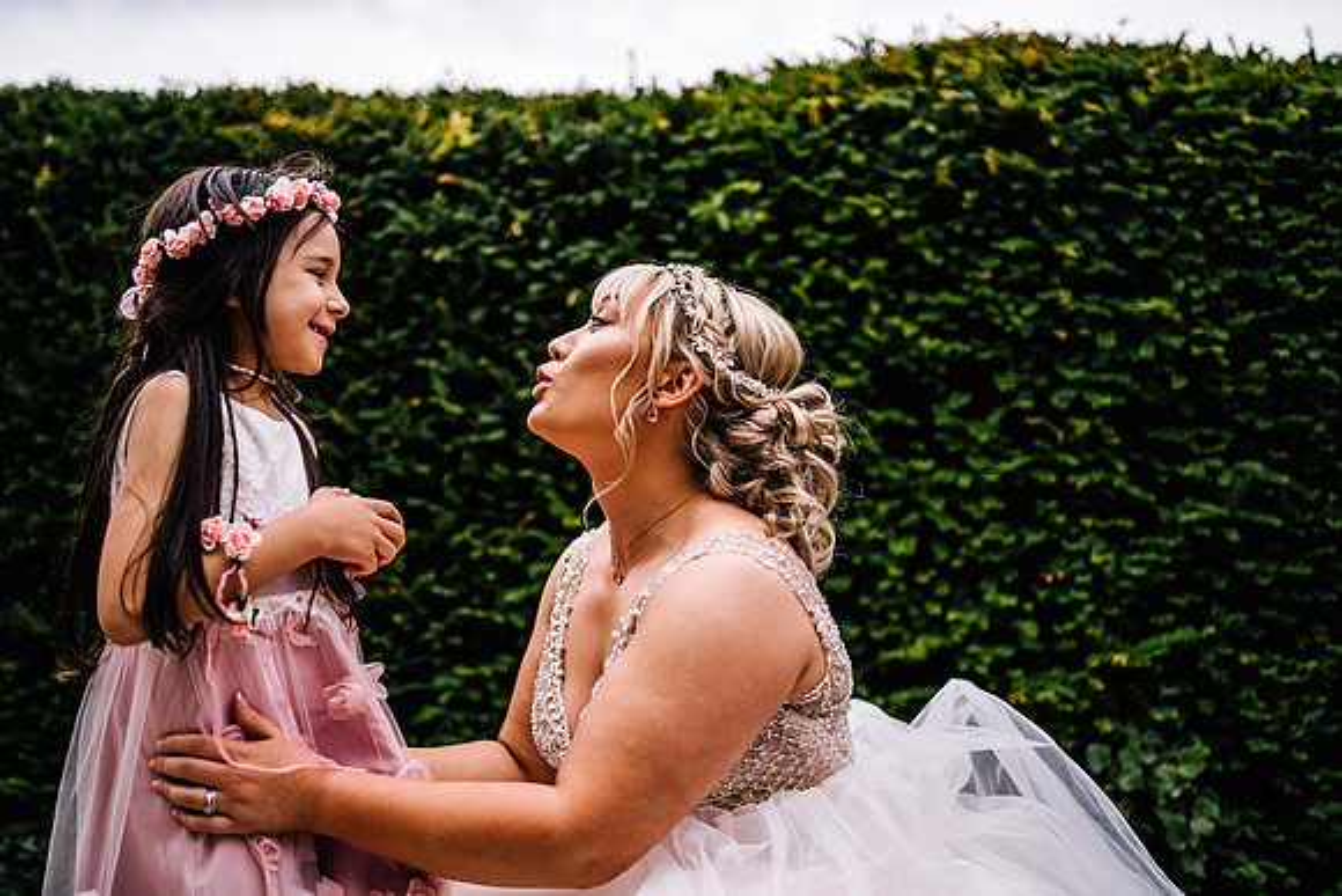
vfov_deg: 37.1
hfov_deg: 53.3
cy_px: 448
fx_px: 1336
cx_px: 671
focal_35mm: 36
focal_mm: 35
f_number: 1.4
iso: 100
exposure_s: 1/1600
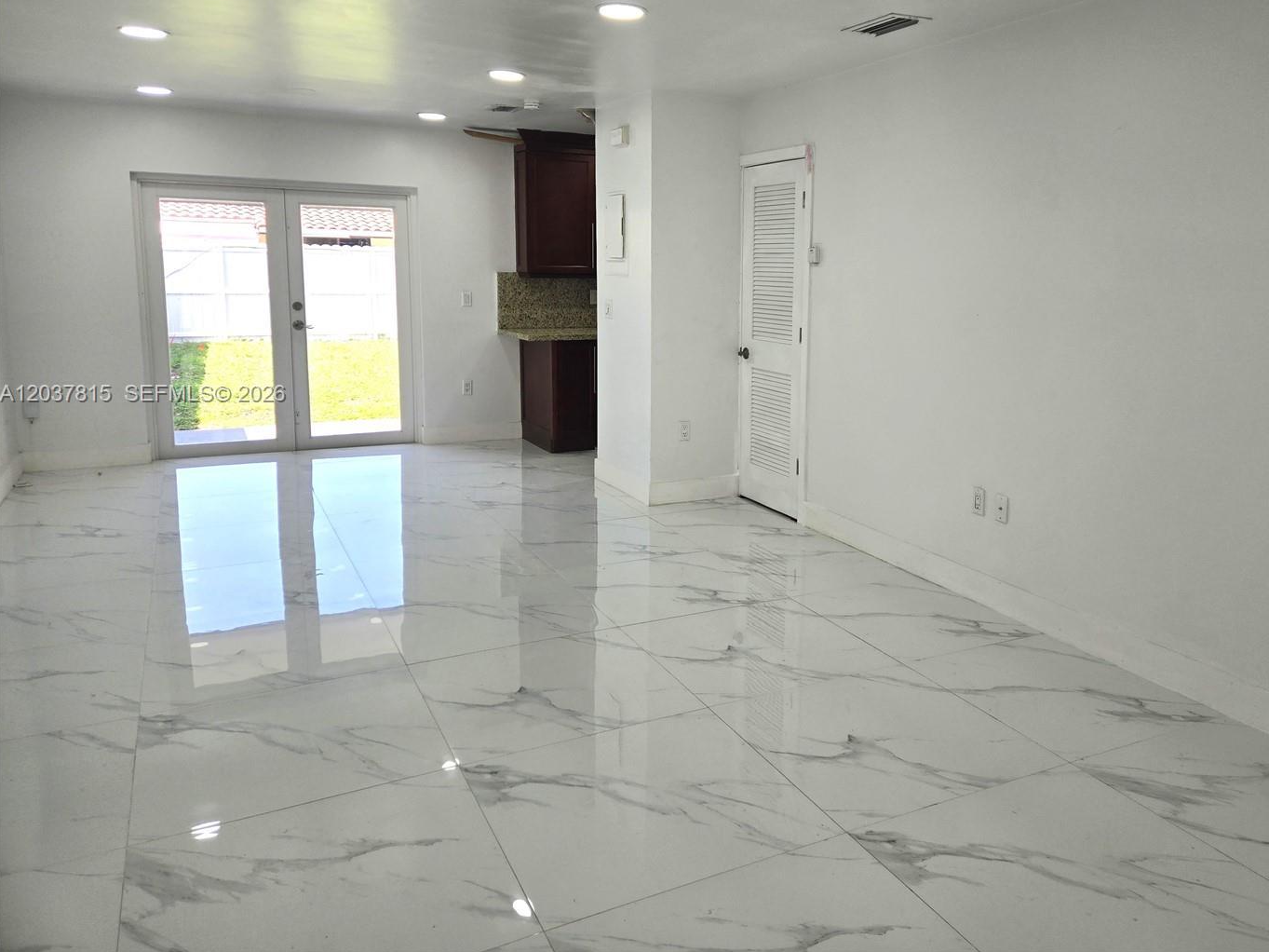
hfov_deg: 64.9
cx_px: 740
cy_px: 395
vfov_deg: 51.1
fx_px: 990
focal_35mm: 27
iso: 25
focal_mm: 5.4
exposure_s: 1/178
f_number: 1.8
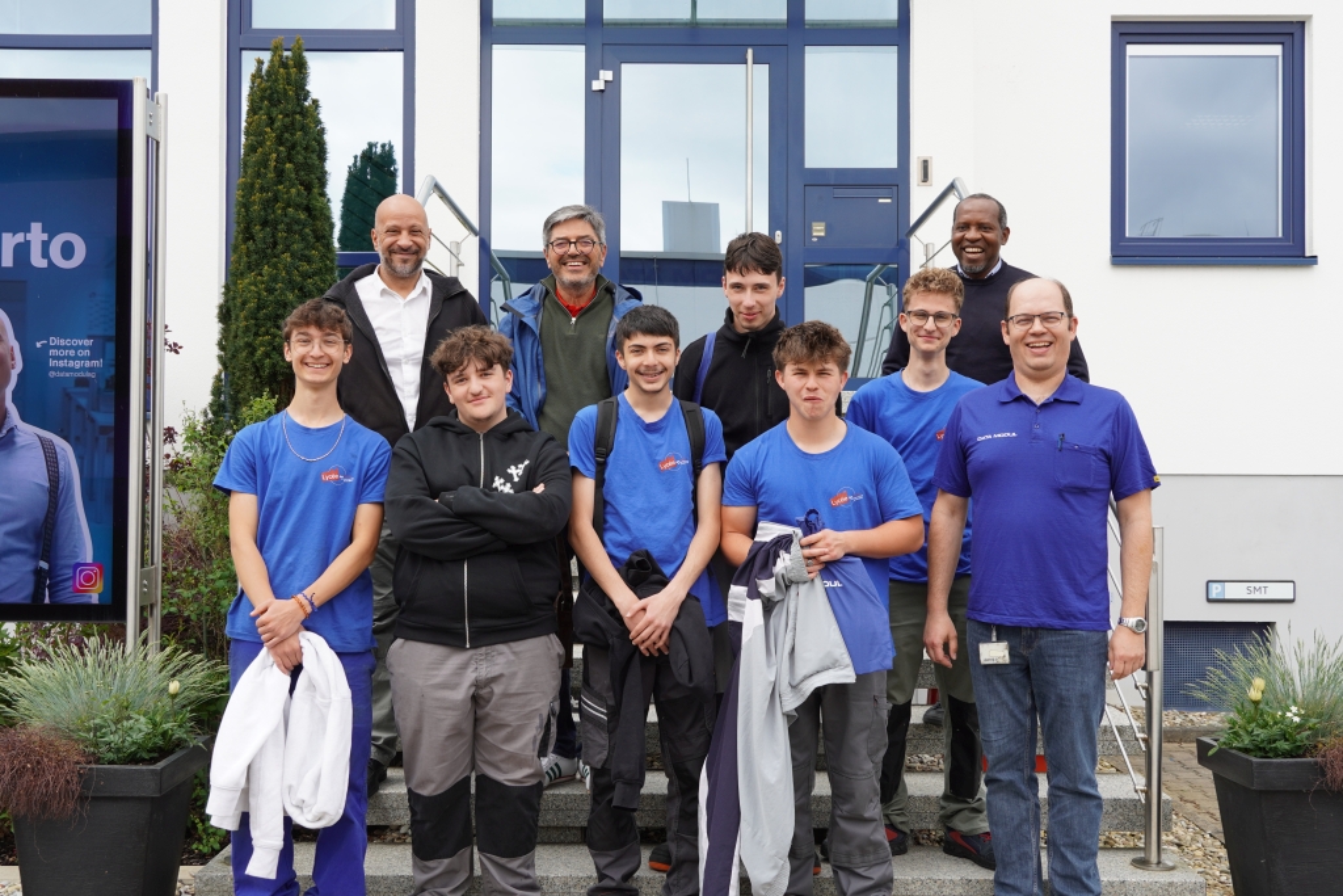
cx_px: 672
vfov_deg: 31.9
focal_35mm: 42
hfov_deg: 46.4
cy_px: 448
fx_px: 1567
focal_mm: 28
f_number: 7.1
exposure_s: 1/125
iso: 100
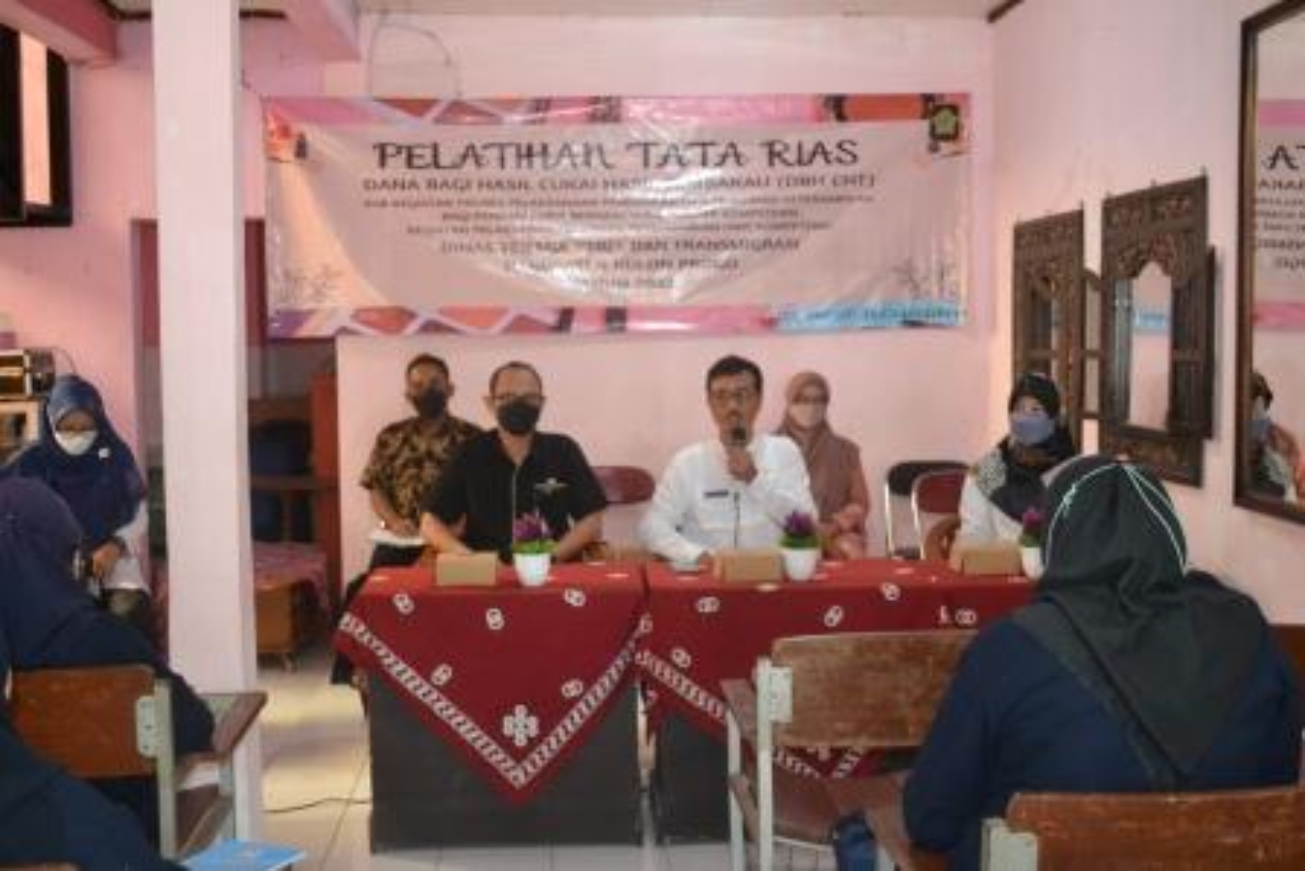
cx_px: 652
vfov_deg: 34.2
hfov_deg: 49.5
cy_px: 436
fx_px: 1414
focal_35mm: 39
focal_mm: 26
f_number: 4.2
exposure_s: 1/60
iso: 2800
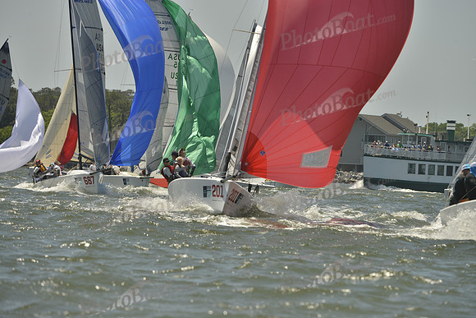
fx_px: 4100
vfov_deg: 4.4
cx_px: 238
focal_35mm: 310
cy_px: 159
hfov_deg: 6.6
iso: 280
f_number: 8
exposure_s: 1/1600
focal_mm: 310
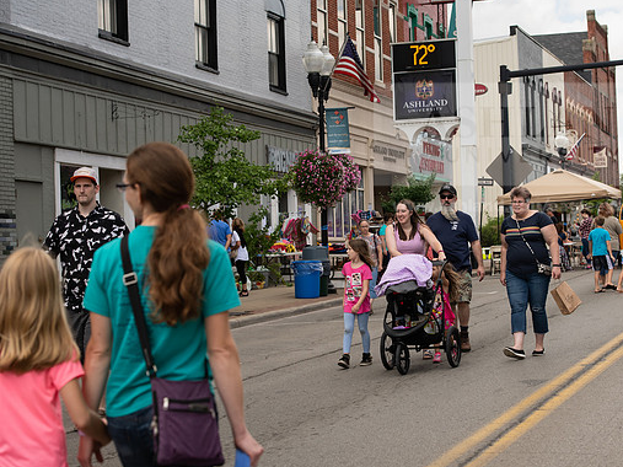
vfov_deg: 19.1
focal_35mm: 77
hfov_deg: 25.3
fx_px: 1385
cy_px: 232
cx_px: 337
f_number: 6.3
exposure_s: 1/640
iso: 320
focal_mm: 70
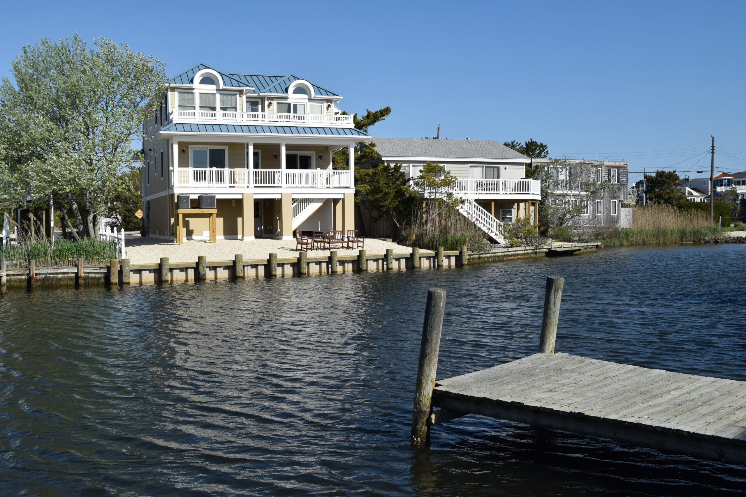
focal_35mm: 39
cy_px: 248
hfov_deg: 49.6
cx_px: 373
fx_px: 808
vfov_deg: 34.2
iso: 100
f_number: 9
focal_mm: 26
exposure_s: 1/320
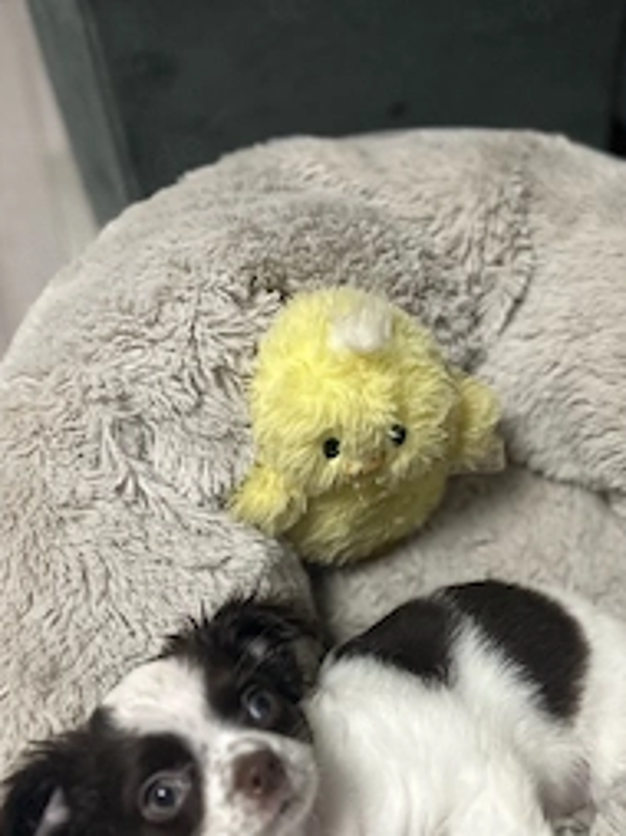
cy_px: 497
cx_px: 432
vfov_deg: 45.6
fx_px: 990
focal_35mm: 41
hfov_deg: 34.7
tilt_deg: -50.0
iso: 400
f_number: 1.6
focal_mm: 5.1
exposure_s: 1/33
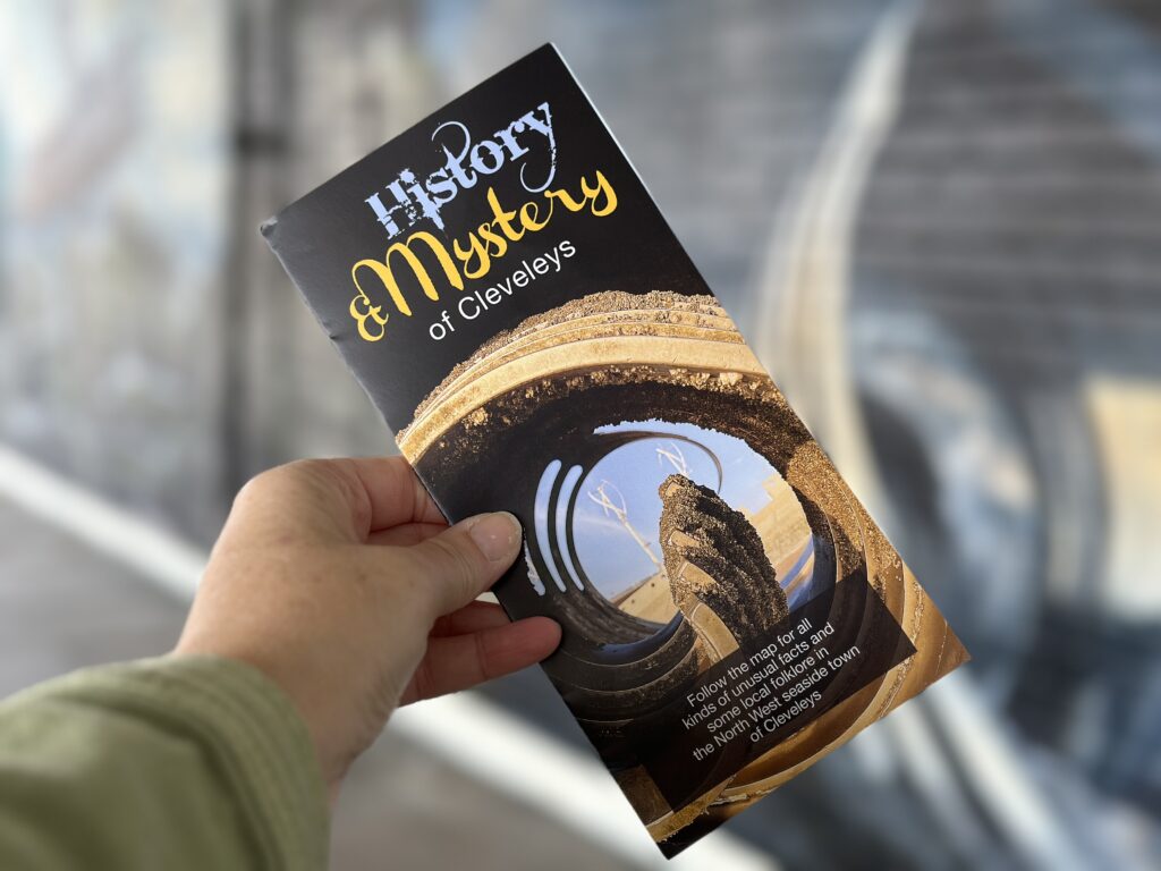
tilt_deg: -8.6
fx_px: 1610
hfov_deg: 39.7
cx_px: 580
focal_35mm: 48
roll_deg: -2.5
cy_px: 436
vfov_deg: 30.3
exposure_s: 1/280
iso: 80
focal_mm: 6.86
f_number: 1.78
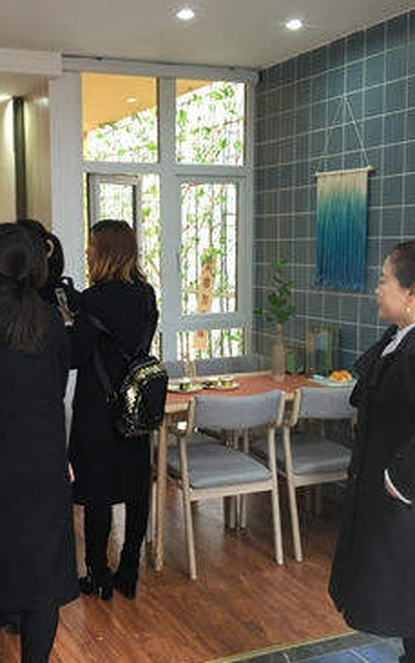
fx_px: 759
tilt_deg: -5.3
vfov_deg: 47.2
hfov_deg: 30.2
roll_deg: +0.9
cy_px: 329
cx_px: 125
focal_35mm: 42
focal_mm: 4.15
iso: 40
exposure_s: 1/17
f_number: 2.2
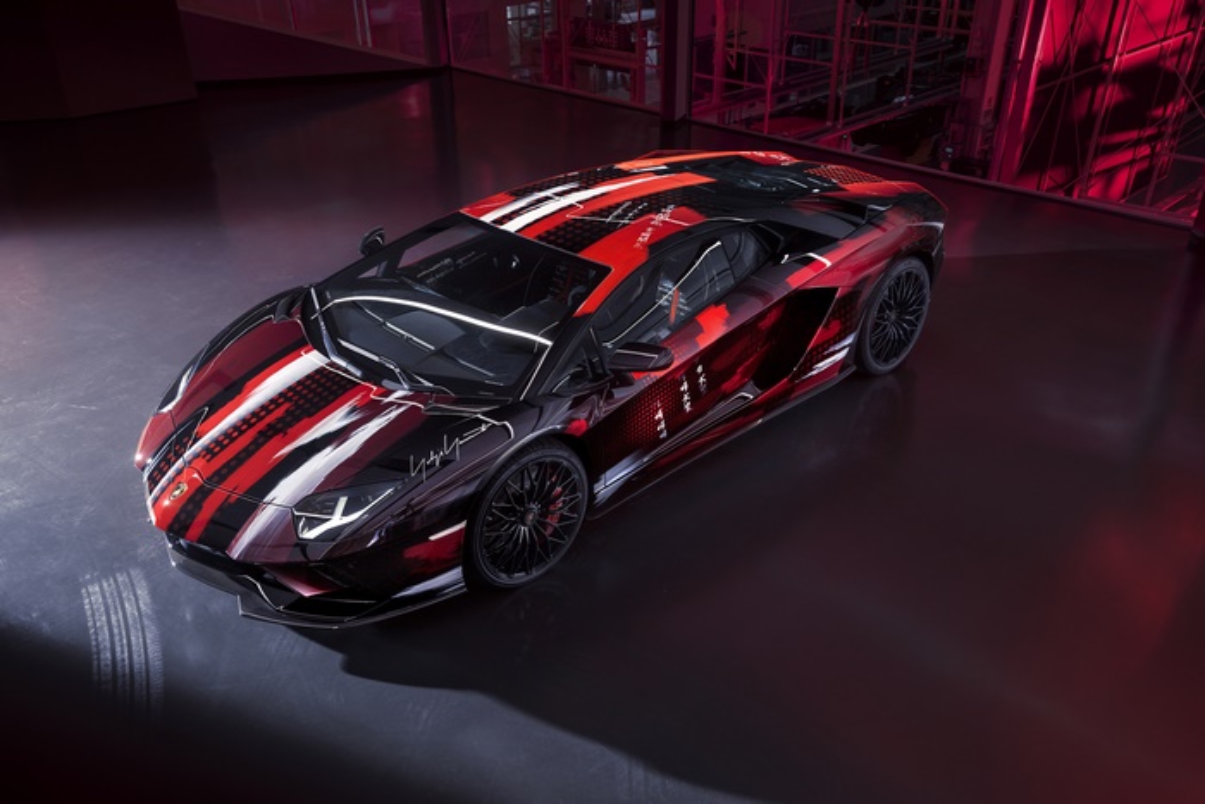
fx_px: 1004
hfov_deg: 61.9
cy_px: 402
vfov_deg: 43.6
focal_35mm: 30
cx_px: 602
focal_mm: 30
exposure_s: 1/160
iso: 400
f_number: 8
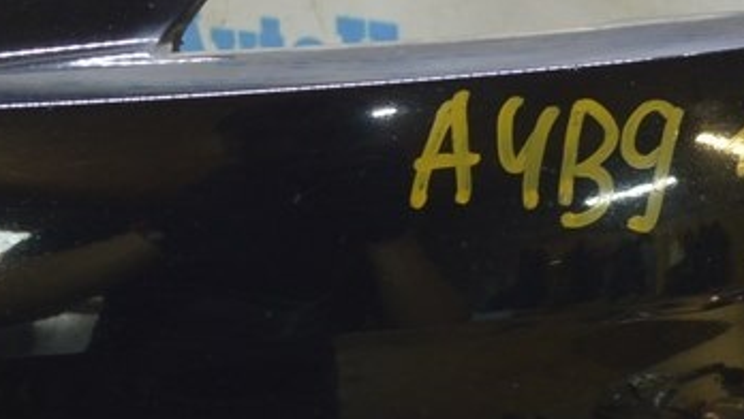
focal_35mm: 111
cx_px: 314
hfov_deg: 19.3
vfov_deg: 10.9
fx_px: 2190
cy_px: 364
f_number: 5.6
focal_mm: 24
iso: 400
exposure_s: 1/20
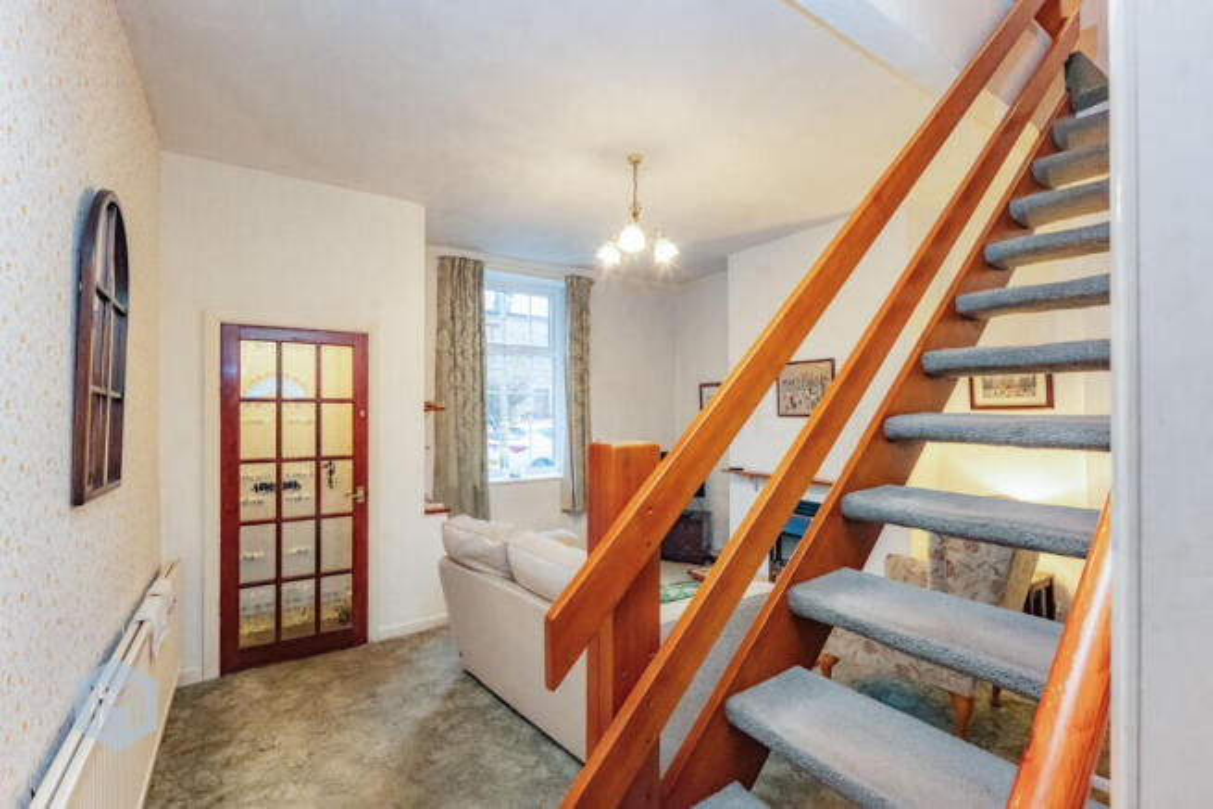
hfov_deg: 100.4
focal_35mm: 15
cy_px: 404
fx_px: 505
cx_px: 606
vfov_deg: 77.4
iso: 5000
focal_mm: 15
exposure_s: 1/50
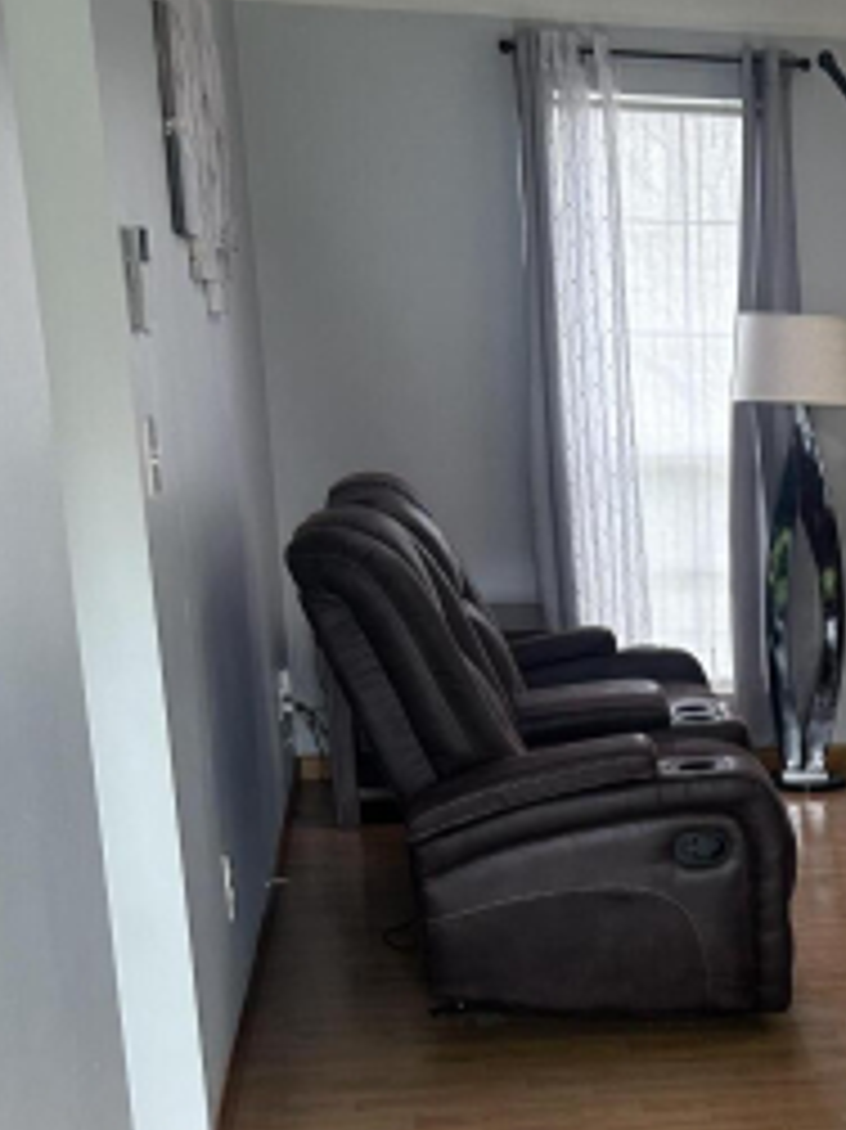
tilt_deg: -18.3
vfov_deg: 27.0
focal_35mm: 69
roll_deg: -2.2
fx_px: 2250
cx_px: 1058
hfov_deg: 19.8
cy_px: 1069
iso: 100
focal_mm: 5.7
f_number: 1.5
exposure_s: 1/60
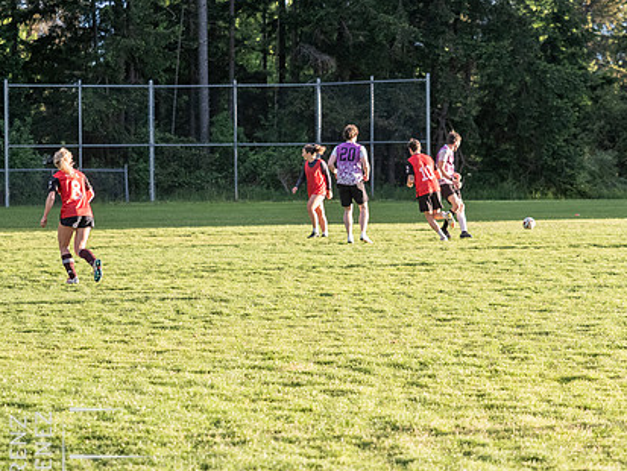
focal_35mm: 174
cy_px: 242
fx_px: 3153
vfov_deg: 8.5
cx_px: 425
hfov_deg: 11.3
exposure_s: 1/1000
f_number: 2.8
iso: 800
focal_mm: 62
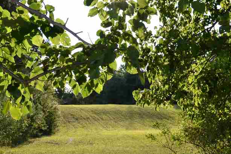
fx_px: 443
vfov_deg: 19.7
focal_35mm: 69
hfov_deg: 29.2
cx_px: 102
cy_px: 60
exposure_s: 1/200
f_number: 7.1
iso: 100
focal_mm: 22
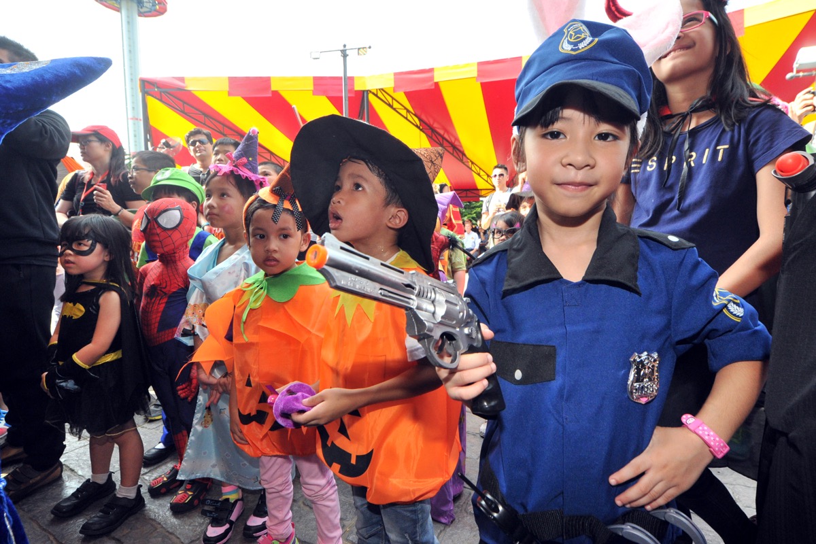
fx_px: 317
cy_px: 272
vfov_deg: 81.2
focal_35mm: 14
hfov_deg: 104.3
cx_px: 408
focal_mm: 14
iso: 3200
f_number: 8
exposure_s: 1/1000
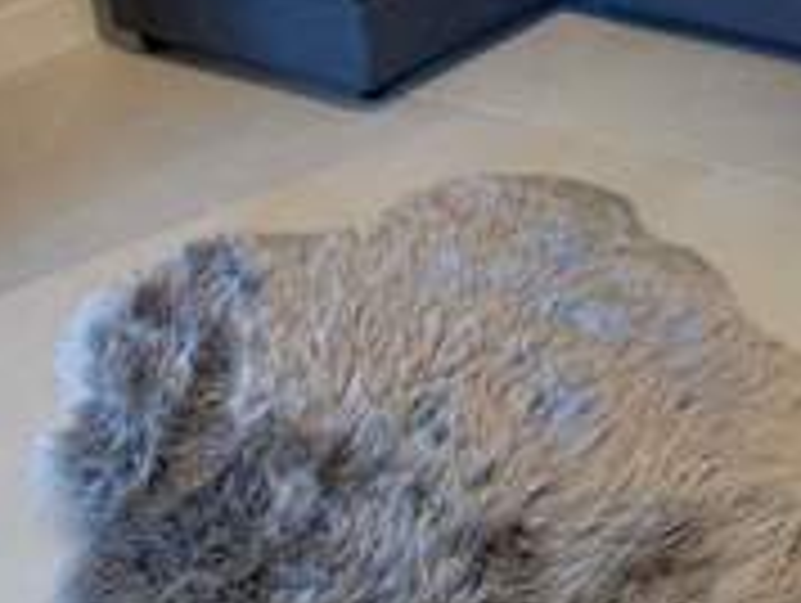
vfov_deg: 20.1
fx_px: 1622
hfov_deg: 26.0
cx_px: 846
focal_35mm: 70
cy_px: -72
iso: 125
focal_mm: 4.25
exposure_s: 1/60
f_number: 1.8
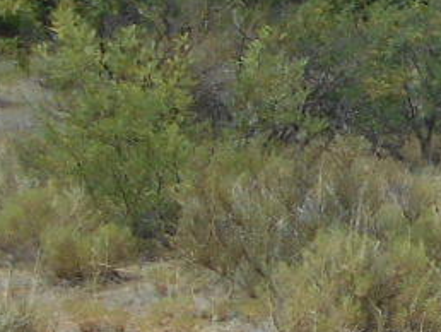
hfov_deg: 10.3
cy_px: 229
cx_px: 1111
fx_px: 2053
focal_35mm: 161
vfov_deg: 9.2
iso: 80
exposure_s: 1/1000
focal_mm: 4.6
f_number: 3.2
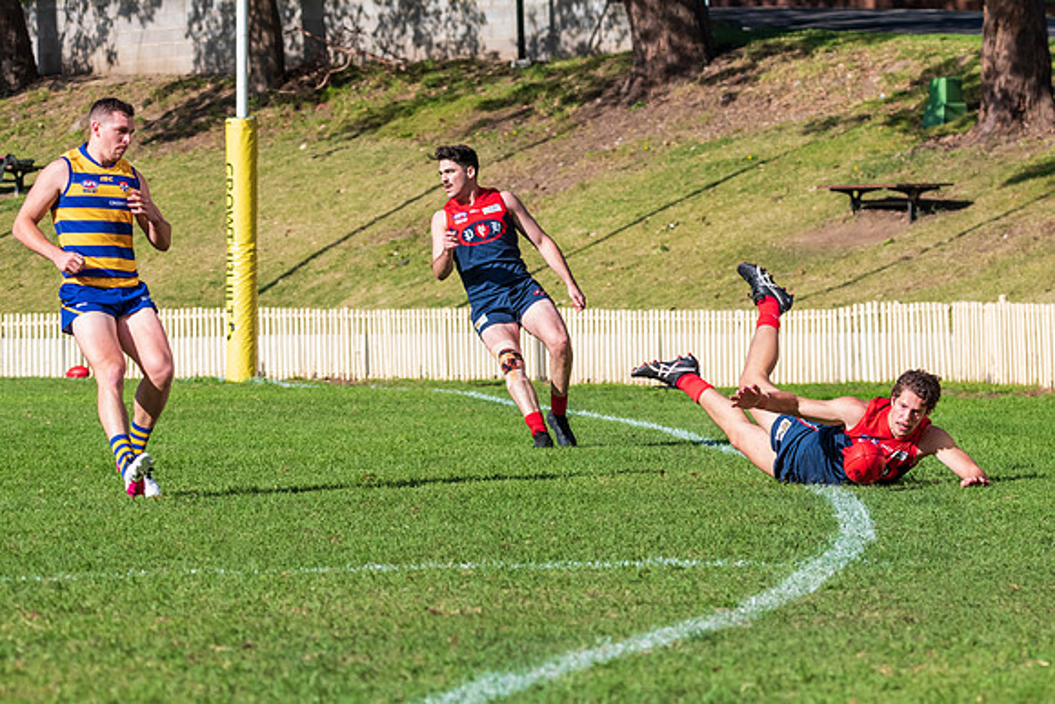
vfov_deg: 6.1
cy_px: 421
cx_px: 758
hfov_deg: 9.2
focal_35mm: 224
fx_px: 6577
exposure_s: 1/1600
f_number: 8
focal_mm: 150
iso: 800
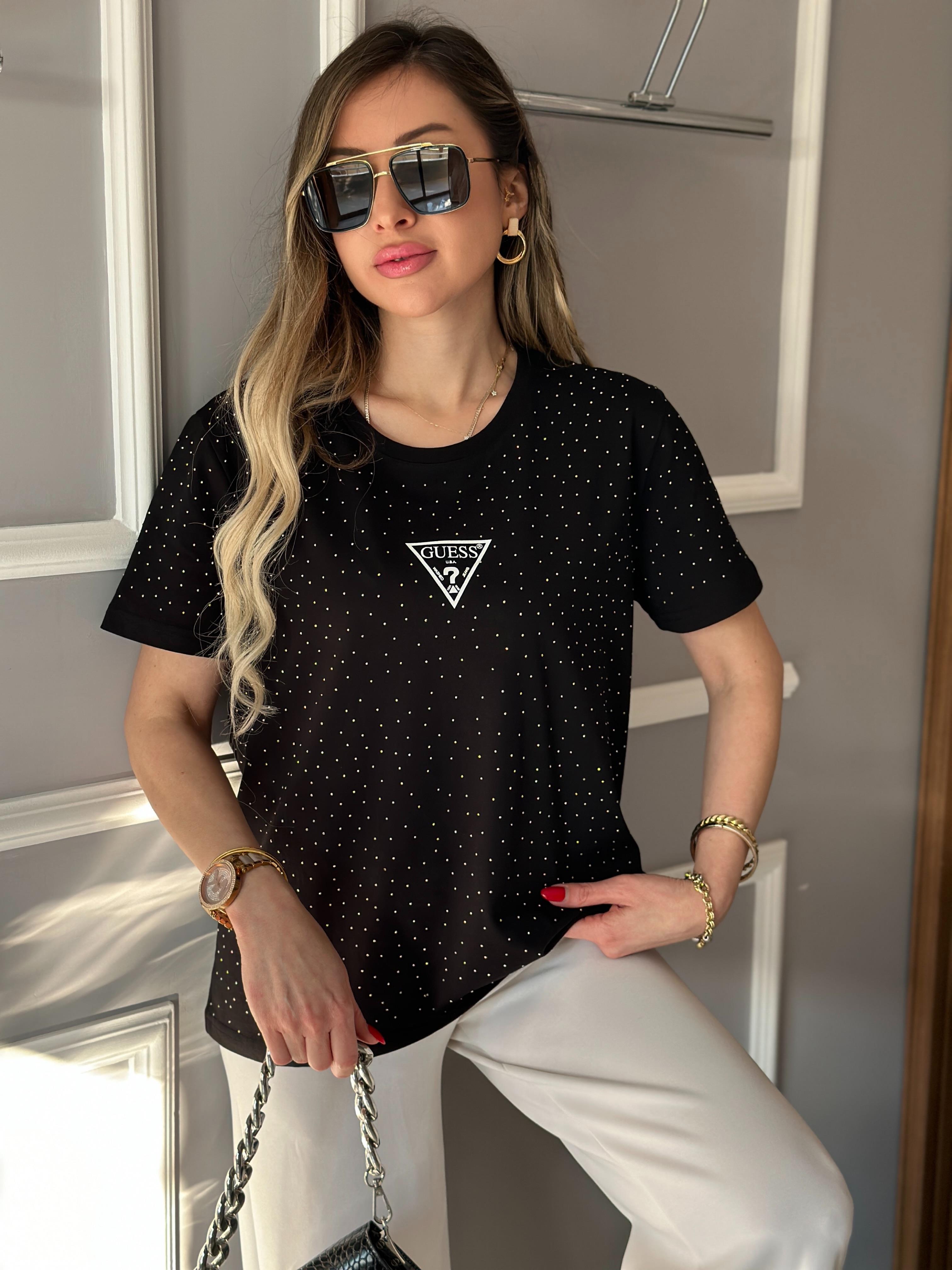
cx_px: 476
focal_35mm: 48
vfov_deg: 39.7
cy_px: 635
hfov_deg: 30.3
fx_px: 1760
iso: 125
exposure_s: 1/97
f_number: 1.78
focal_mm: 6.86
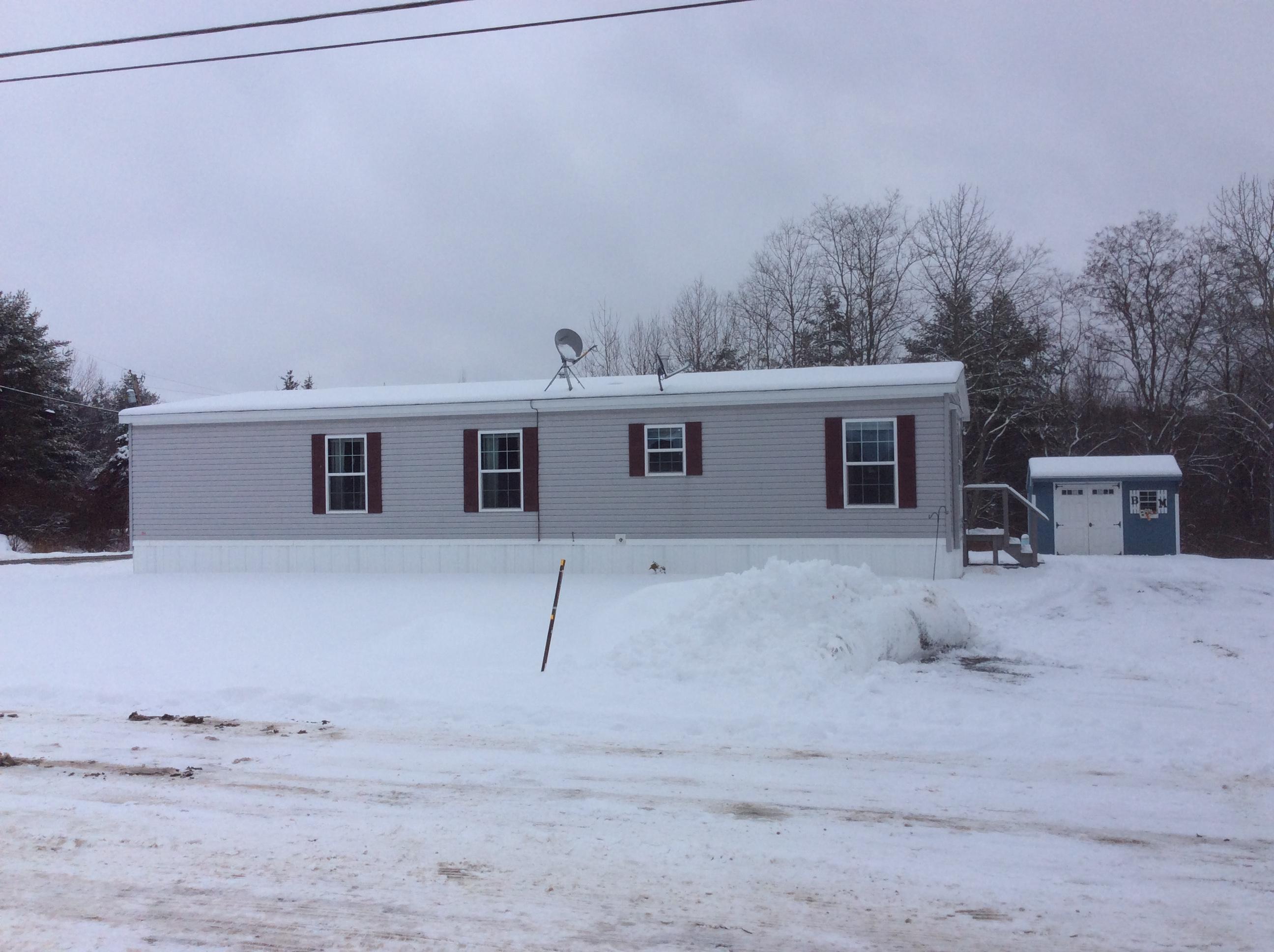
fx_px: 1176
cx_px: 637
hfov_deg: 56.9
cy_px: 476
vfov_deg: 44.1
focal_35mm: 32
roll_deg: -0.1
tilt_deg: +0.2
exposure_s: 1/829
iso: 32
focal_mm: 3.3
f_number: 2.4
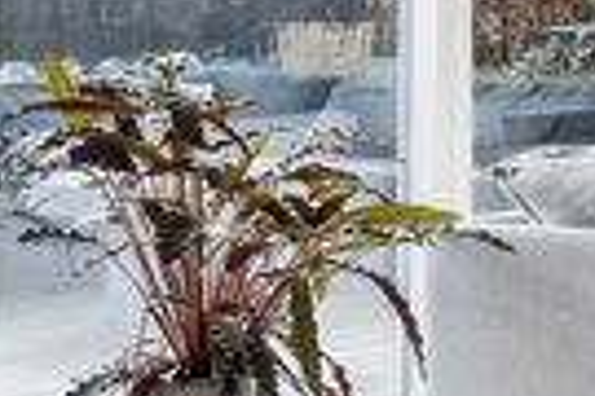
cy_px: 20
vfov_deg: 11.0
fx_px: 2049
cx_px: 1357
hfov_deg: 13.1
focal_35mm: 124
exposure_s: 1/15
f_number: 8
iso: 200
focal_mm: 14
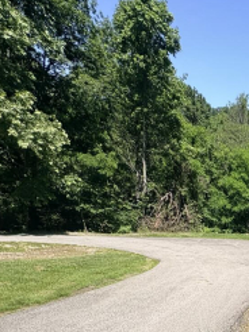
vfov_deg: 40.9
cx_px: 334
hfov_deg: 29.3
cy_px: 352
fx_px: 365
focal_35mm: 38
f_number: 2.2
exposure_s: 1/1277
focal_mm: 2.22
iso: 50
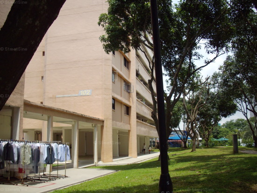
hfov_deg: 50.2
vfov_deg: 38.6
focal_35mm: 37
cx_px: 128
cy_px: 96
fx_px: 275
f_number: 5.6
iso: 80
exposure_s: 1/320
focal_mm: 6.2
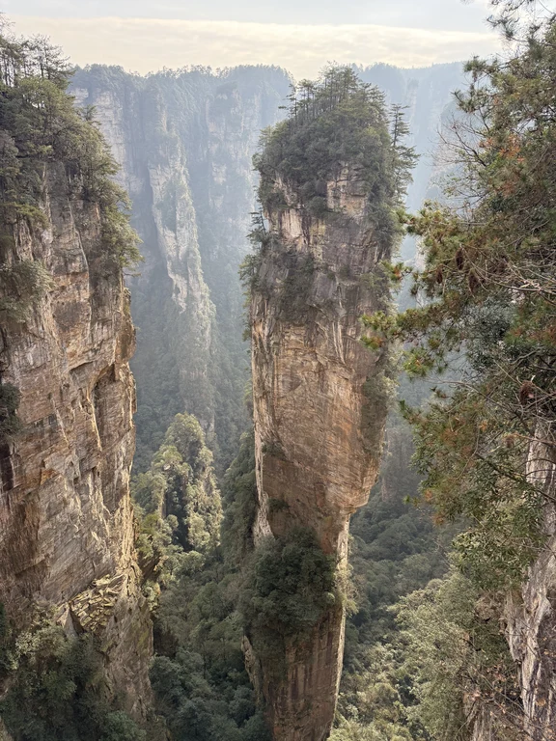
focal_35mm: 24
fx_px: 514
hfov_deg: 56.8
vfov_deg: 71.6
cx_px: 278
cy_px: 370
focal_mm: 6.76
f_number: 1.78
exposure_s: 1/840
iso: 100
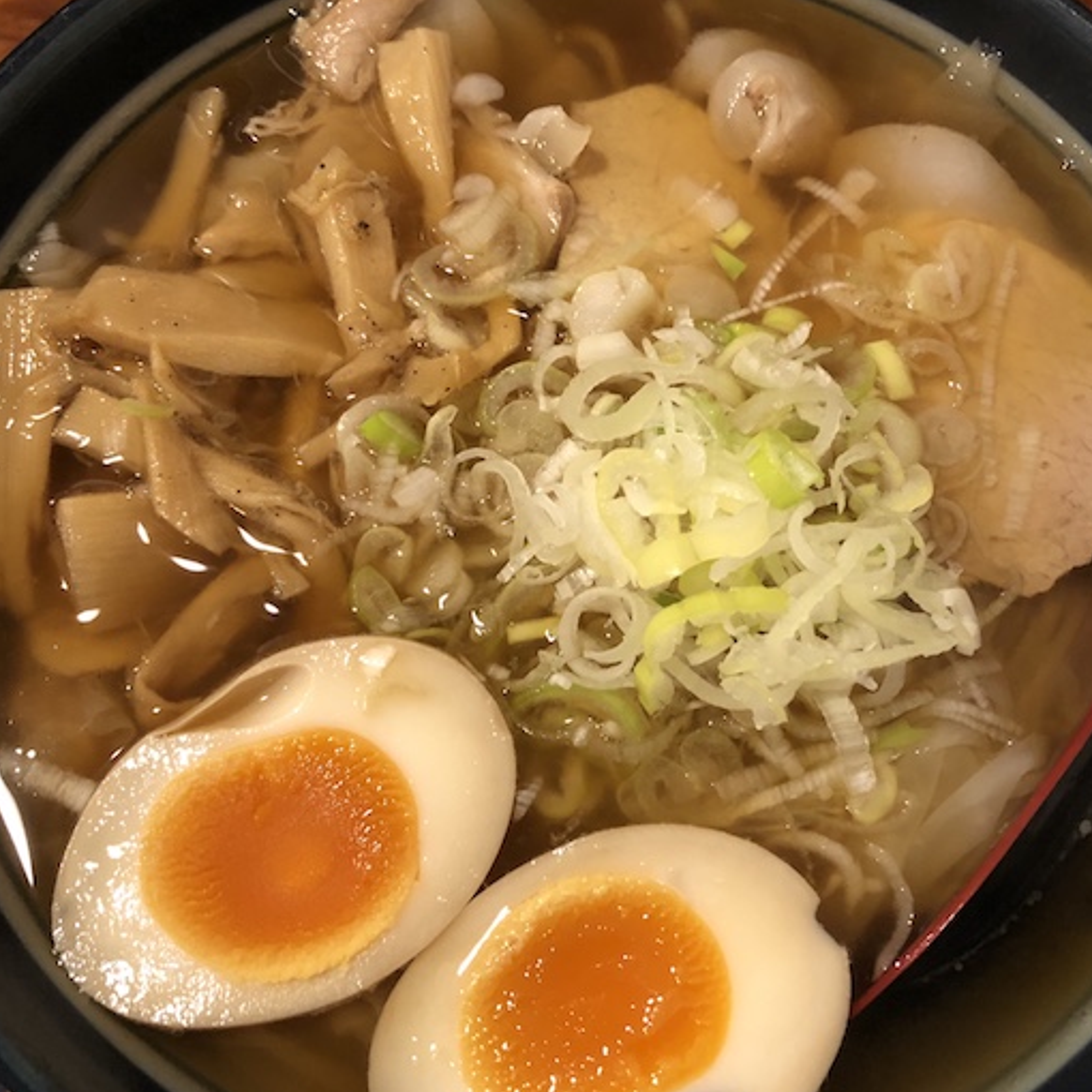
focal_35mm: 34
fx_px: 1213
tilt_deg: -72.7
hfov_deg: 48.4
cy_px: 556
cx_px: 602
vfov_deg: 48.4
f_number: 1.8
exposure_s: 1/9
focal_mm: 4
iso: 100
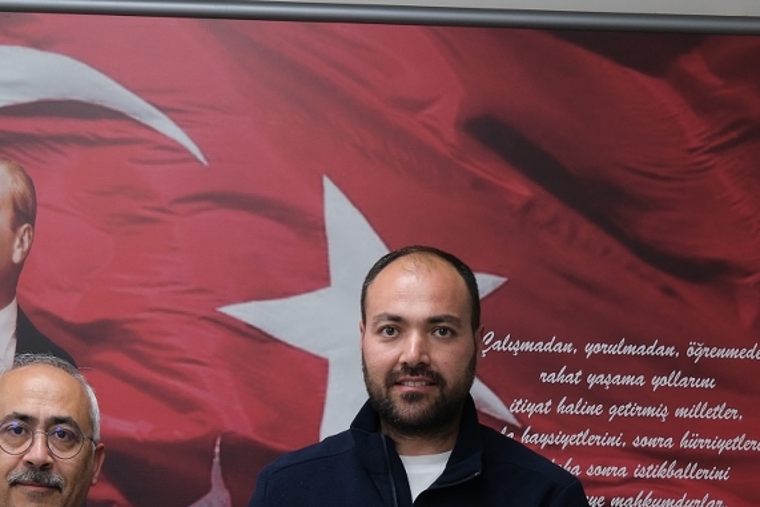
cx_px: 395
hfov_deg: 14.8
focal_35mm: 139
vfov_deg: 9.8
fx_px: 2935
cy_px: 536
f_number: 4
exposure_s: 1/30
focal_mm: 32.5
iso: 320
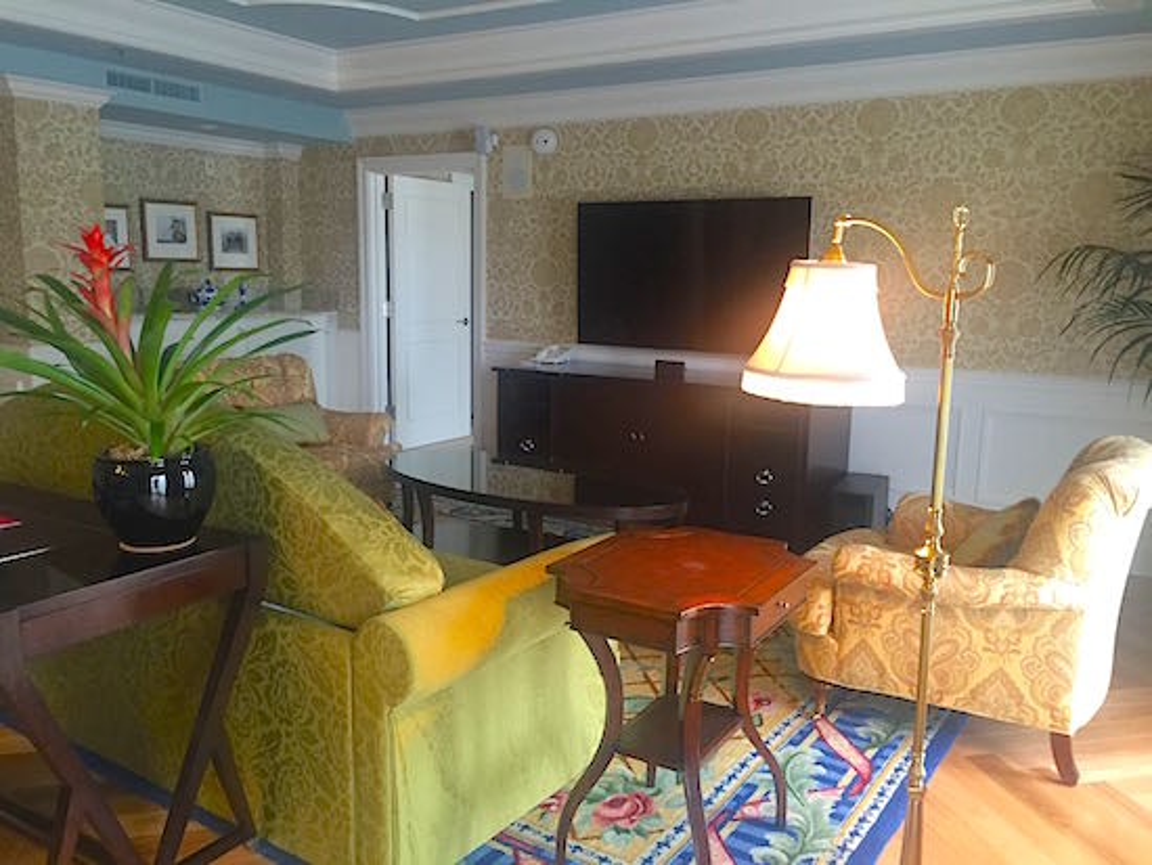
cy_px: 432
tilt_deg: -8.5
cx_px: 576
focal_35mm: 29
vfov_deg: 48.3
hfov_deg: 61.6
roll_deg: -1.1
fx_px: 966
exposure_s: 1/30
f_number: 2.2
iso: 125
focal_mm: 4.15
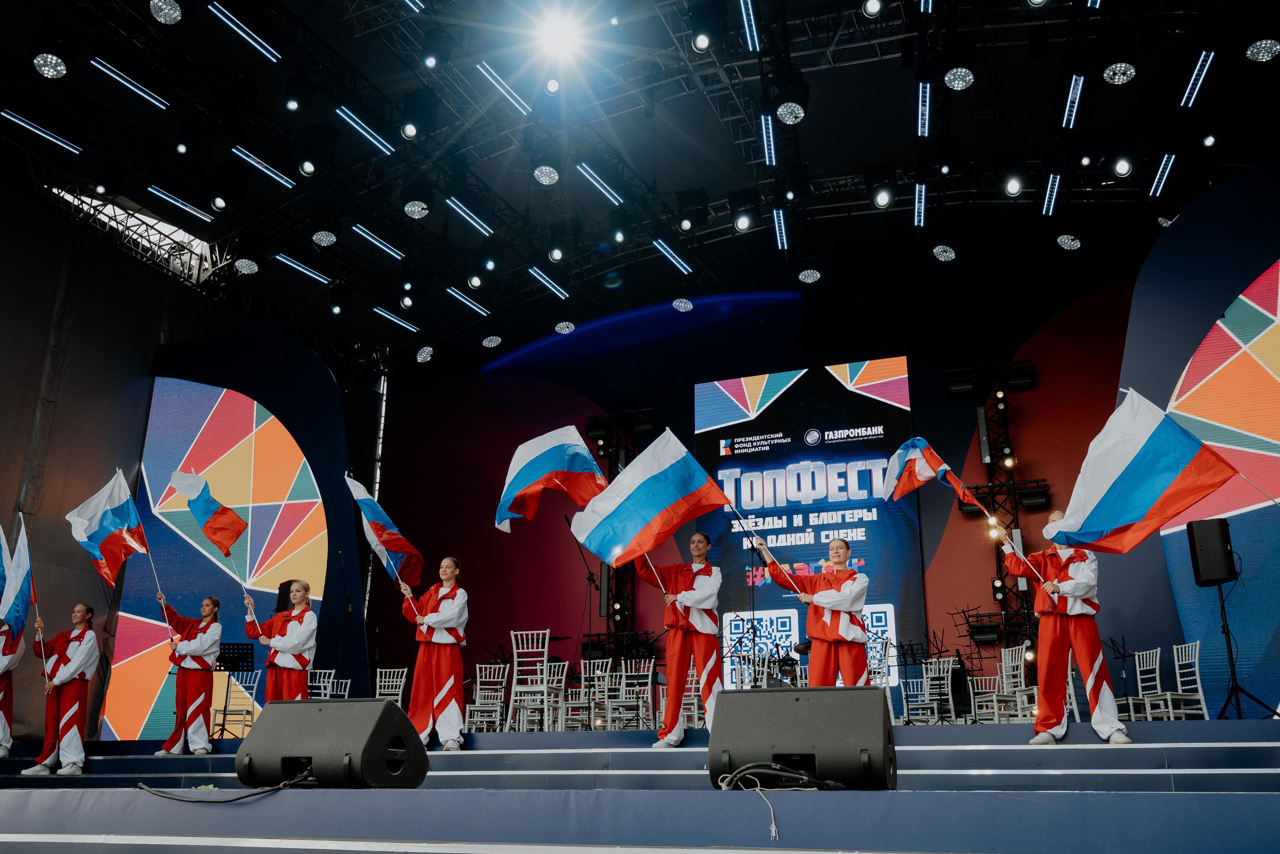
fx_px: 1026
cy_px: 440
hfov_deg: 63.9
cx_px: 660
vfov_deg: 45.2
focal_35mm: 29
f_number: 4
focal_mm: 19
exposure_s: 1/320
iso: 160
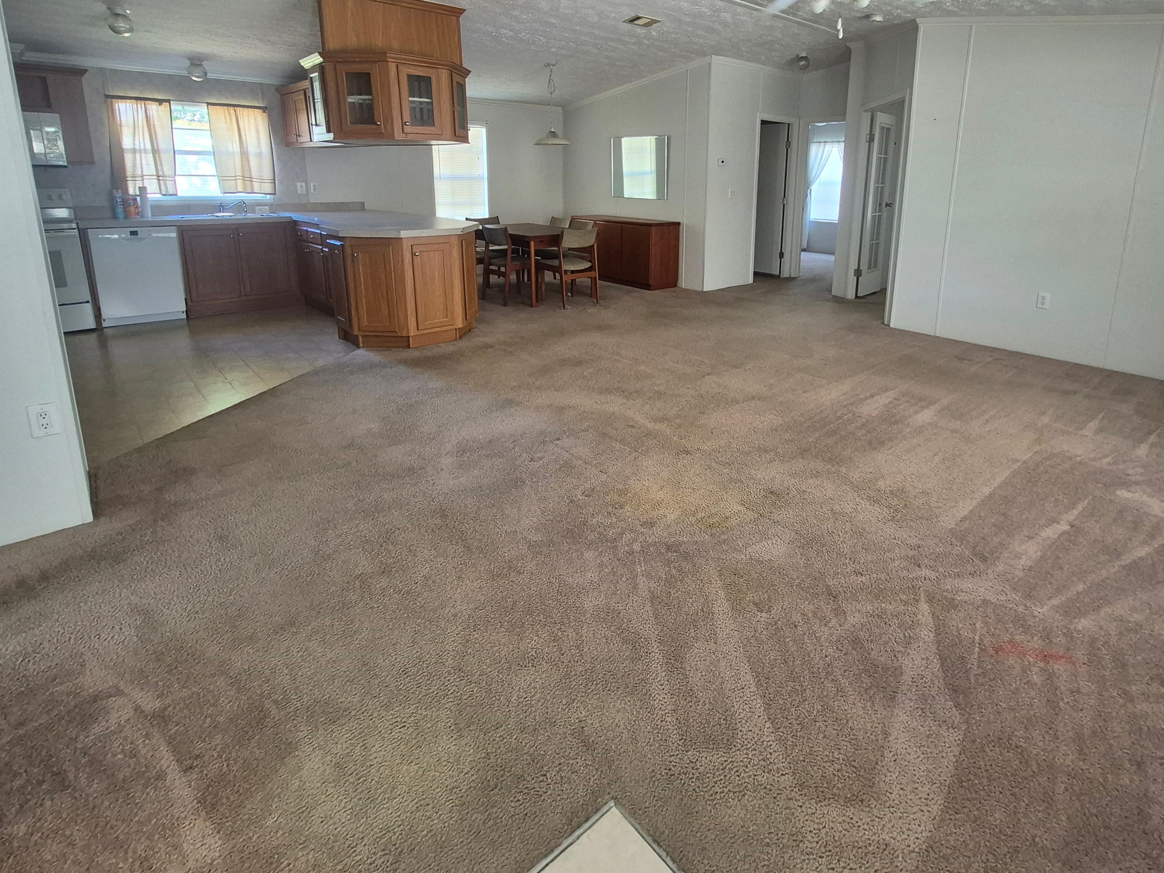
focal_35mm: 17
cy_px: 306
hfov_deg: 90.8
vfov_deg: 72.9
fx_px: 572
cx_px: 636
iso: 200
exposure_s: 1/60
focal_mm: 1.74
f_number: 2.2
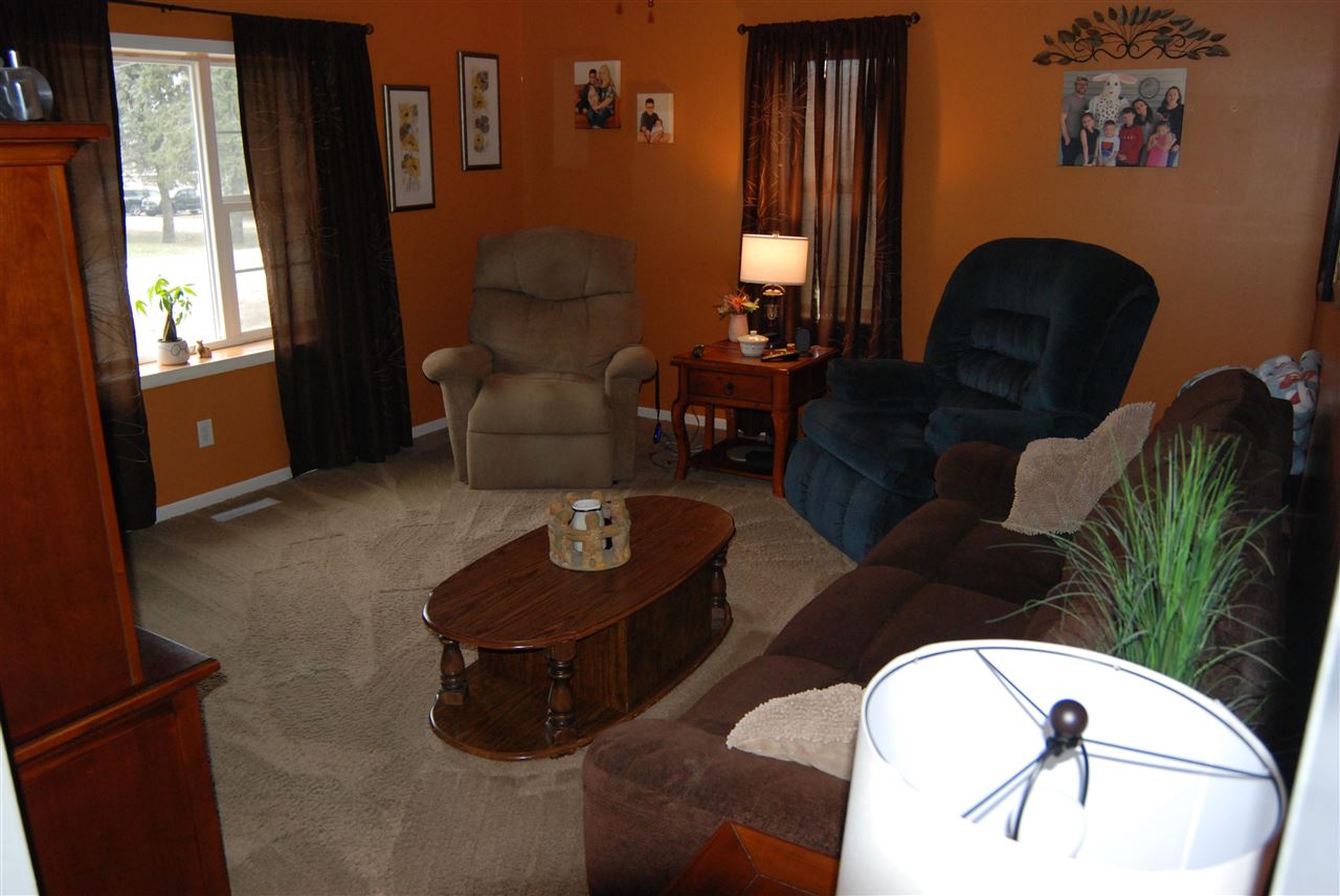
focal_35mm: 27
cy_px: 448
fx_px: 1006
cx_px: 670
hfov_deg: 67.3
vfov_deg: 48.0
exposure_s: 1/60
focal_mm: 18
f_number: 5.6
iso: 800
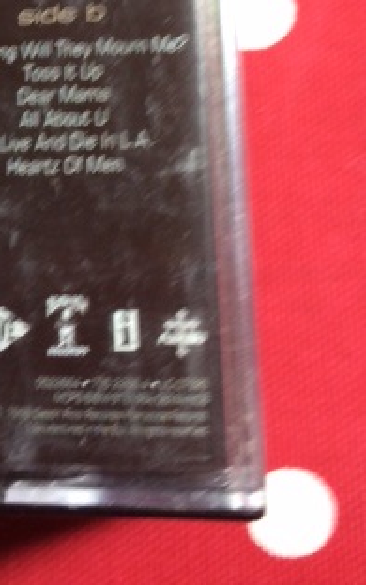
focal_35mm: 63
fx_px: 1005
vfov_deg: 30.4
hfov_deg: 20.0
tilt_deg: -73.7
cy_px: 15
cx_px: -2
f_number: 2.2
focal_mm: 4.15
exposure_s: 1/33
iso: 80
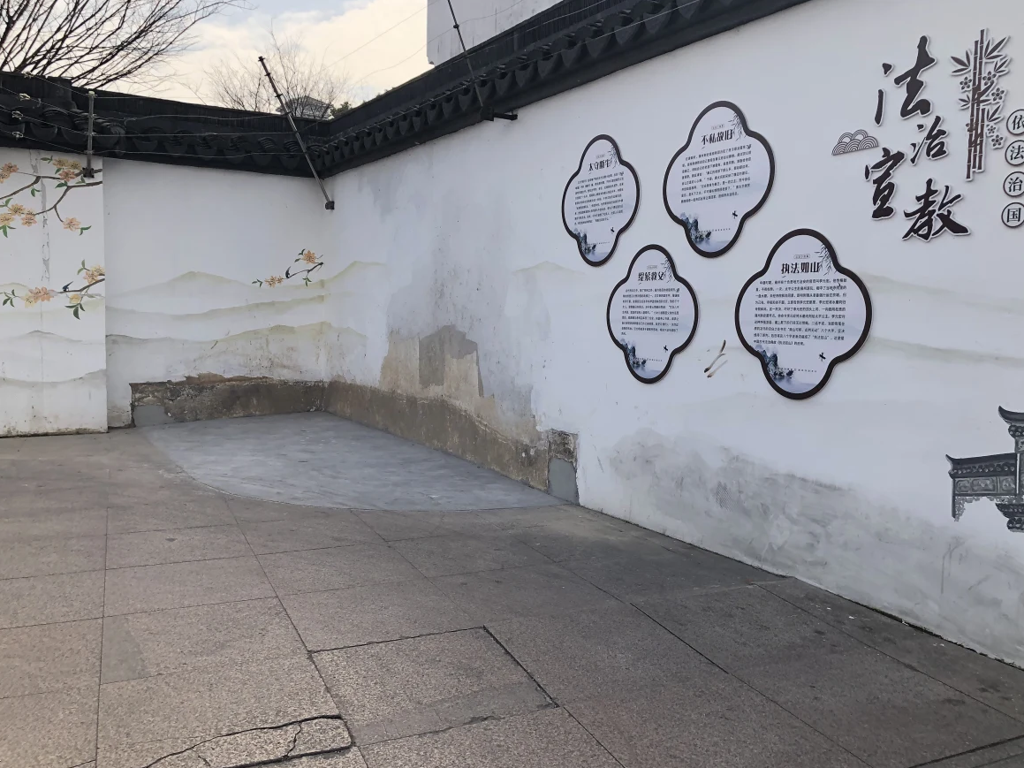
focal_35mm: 29
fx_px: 858
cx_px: 527
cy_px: 383
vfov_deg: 48.2
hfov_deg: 61.7
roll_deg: -0.4
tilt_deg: -2.8
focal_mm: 4
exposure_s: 1/827
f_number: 1.8
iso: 20
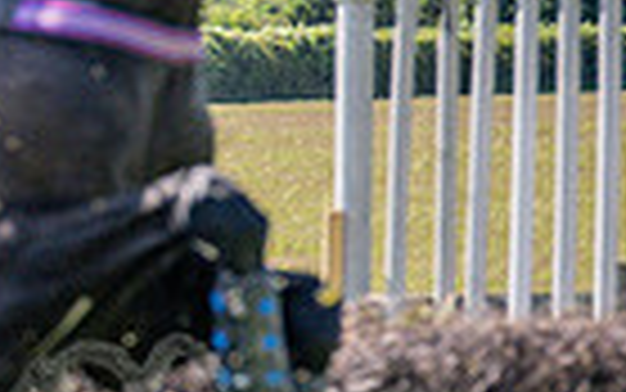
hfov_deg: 4.5
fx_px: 7936
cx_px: -538
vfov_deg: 2.8
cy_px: 46
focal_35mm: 465
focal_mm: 70
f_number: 4
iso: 200
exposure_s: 1/2000
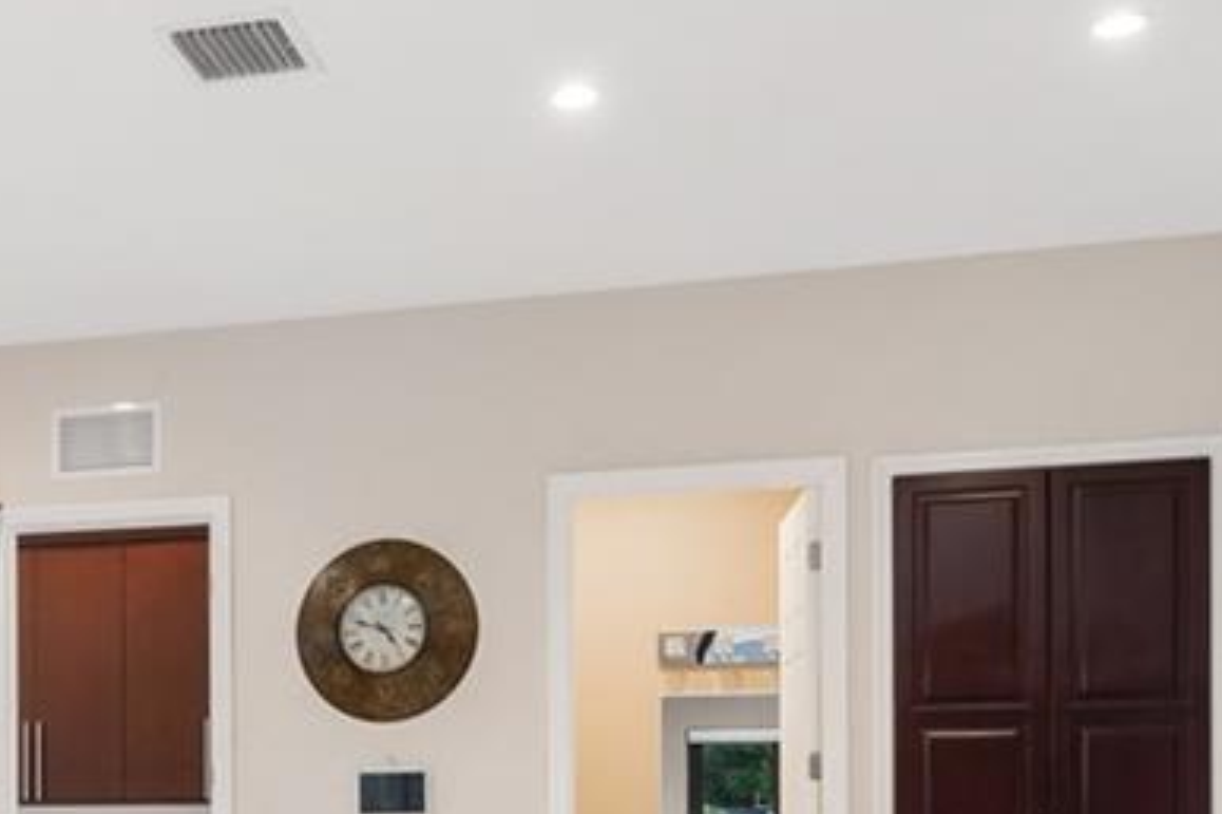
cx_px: 76
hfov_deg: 32.4
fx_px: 1968
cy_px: 838
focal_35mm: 58
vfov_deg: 22.4
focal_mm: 14
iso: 200
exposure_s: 1/8
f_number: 5.6
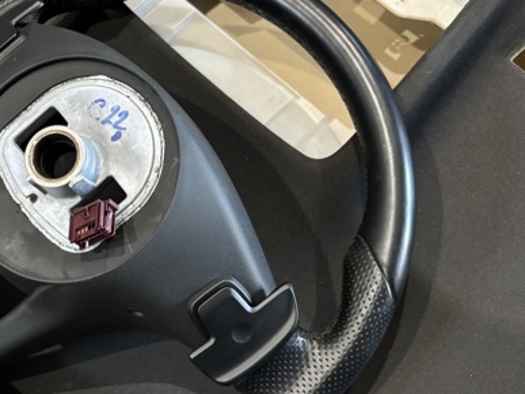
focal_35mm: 43
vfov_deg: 33.5
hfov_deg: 42.9
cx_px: 155
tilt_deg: -67.9
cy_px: 226
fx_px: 652
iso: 400
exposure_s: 1/33
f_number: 1.6
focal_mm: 5.96
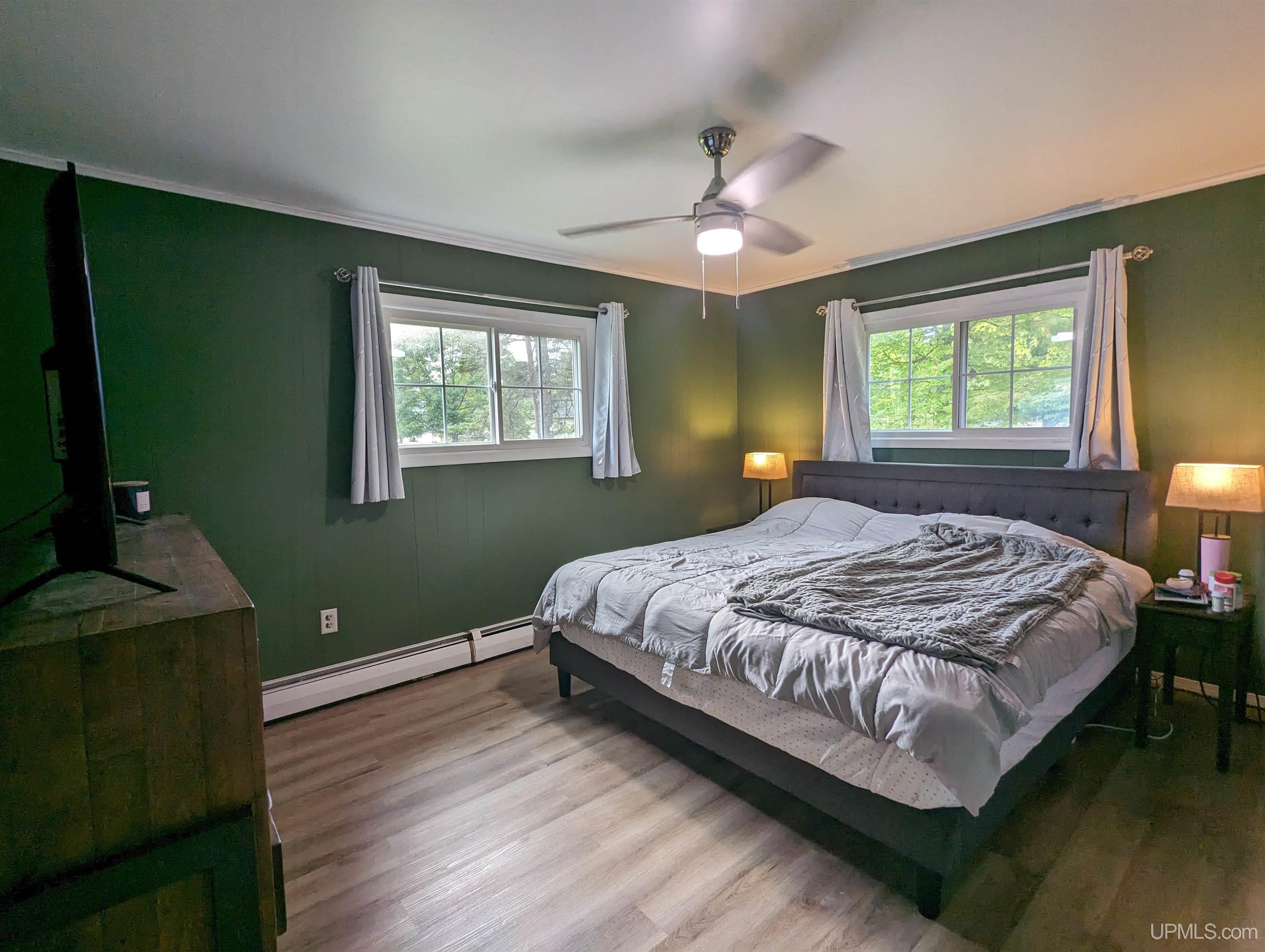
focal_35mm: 16
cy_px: 476
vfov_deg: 78.2
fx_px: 586
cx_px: 632
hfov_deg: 94.4
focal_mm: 2.35
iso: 104
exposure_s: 1/60
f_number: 2.2
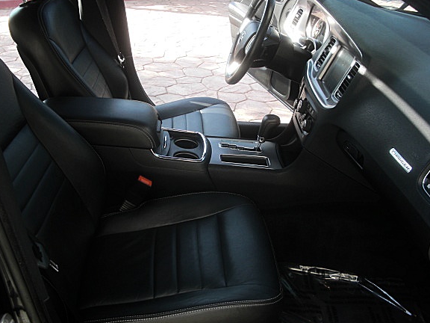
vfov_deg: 35.9
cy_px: 150
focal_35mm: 40
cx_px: 205
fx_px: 497
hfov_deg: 46.8
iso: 50
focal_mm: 6.3
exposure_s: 1/100
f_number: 2.8
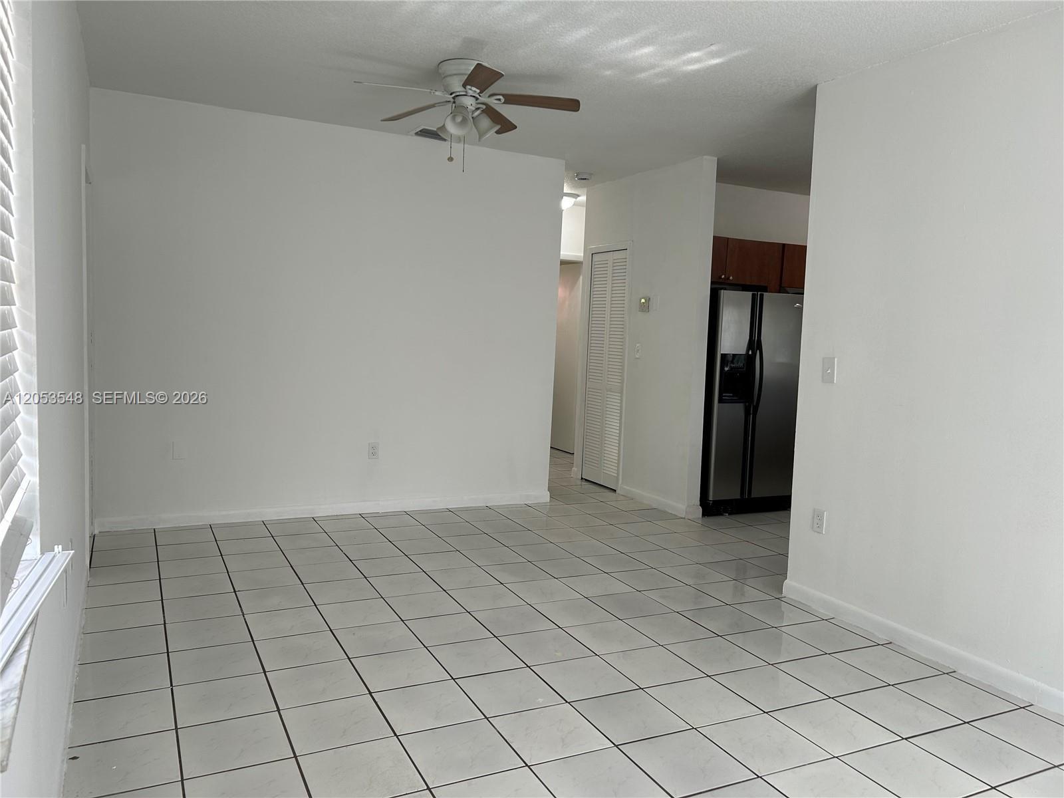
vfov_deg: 53.1
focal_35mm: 26
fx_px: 799
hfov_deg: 67.3
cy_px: 399
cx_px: 532
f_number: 1.5
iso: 40
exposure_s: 1/236
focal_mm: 5.7
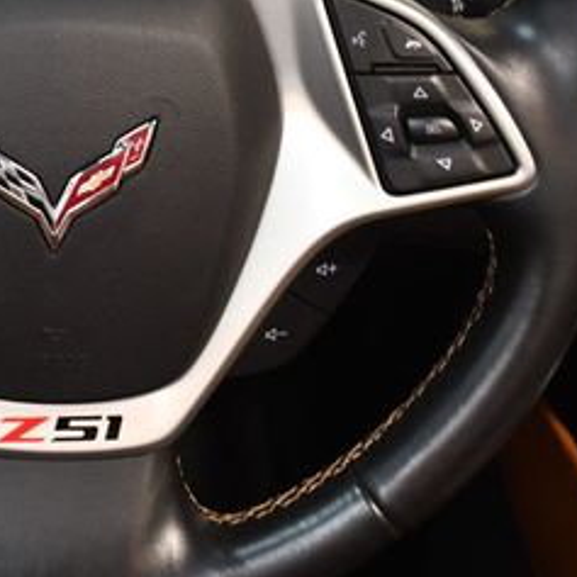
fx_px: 1169
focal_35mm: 62
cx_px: 102
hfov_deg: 27.1
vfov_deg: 27.0
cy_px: 85
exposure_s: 1/100
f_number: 3.5
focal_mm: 18
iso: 3200
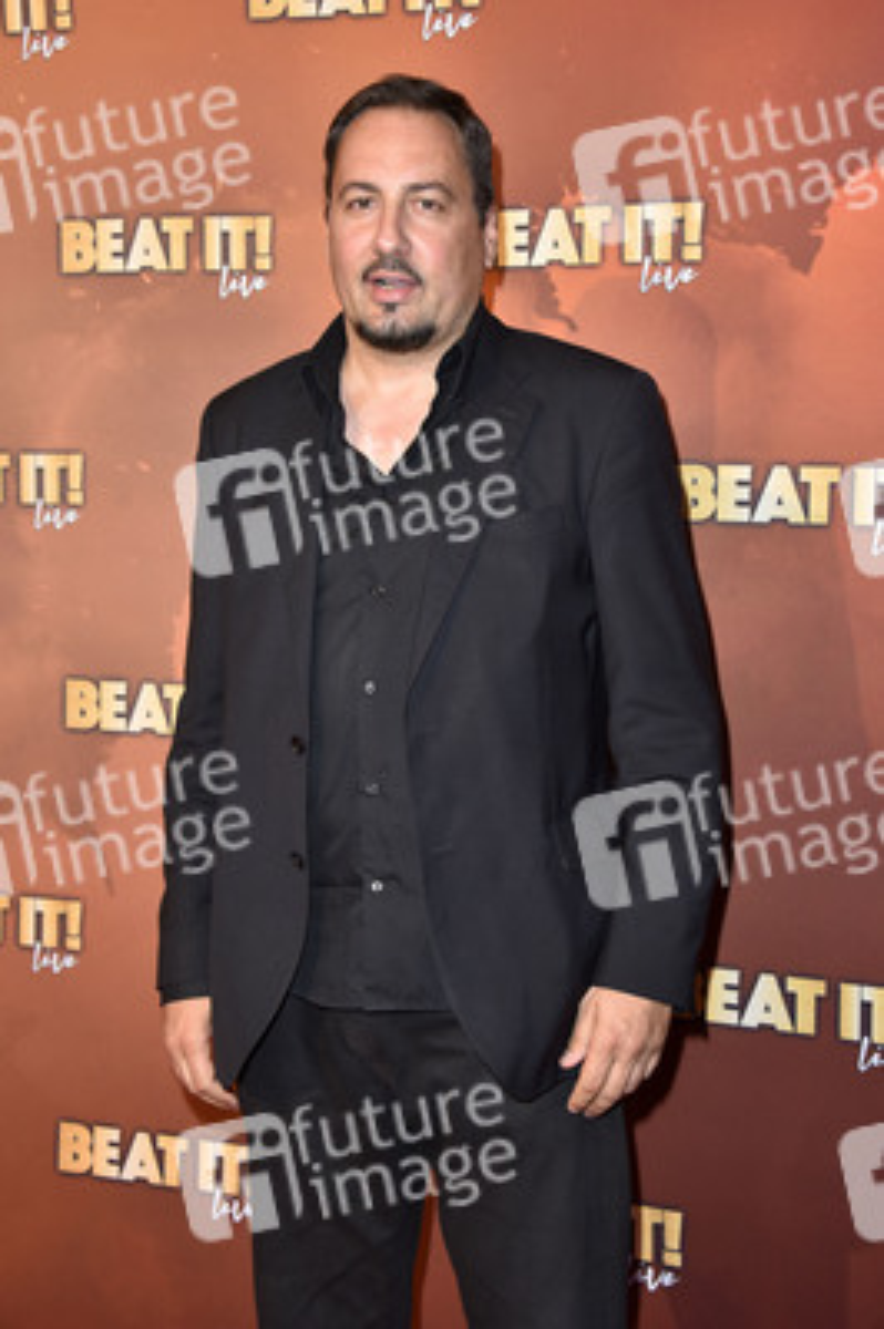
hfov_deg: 24.6
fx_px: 2029
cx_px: 442
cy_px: 664
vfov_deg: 36.3
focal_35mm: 55
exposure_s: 1/200
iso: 800
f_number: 6.3
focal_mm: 55
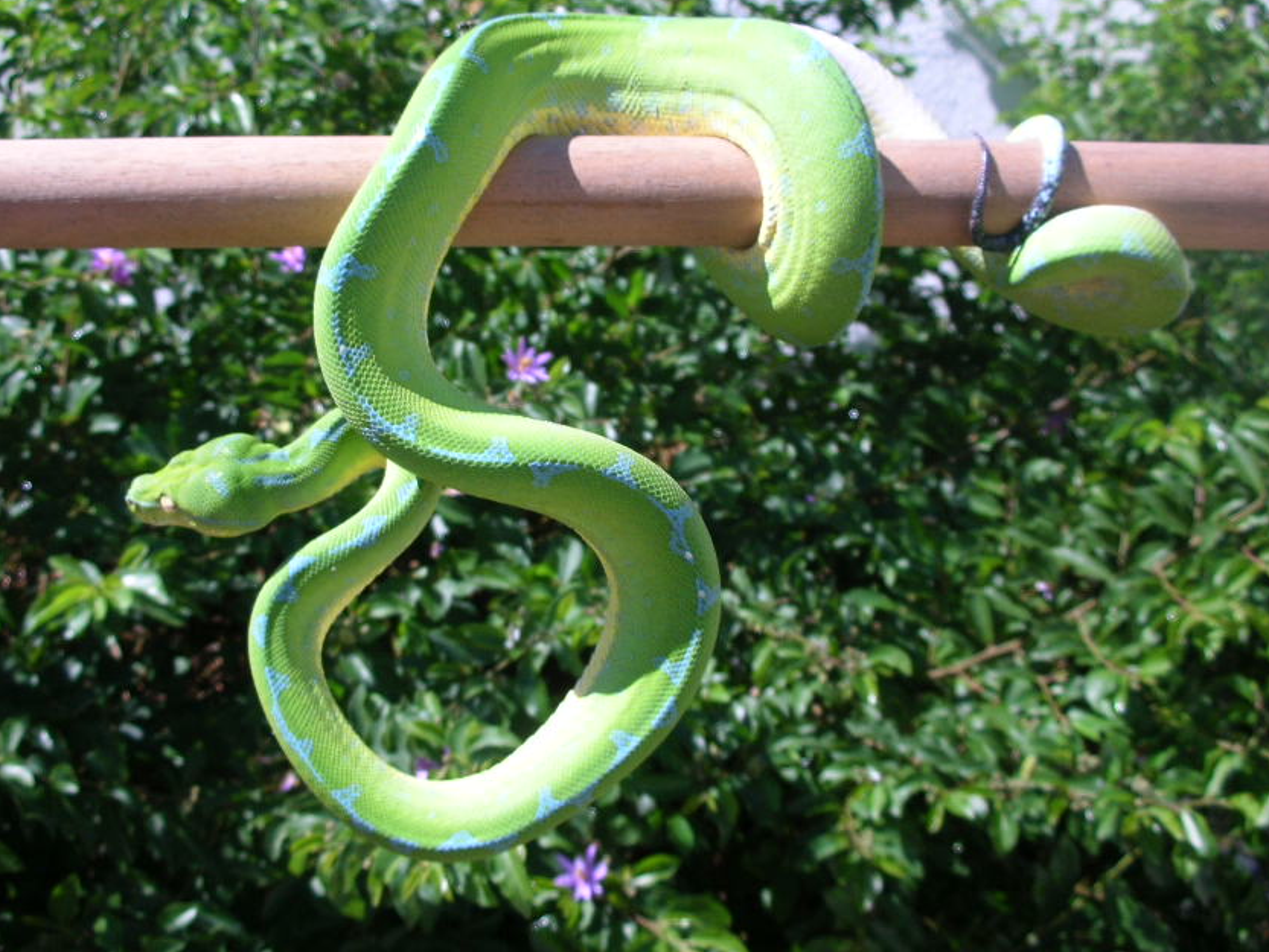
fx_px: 1577
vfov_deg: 33.5
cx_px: 582
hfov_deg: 43.8
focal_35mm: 43
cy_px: 404
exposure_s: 1/51.7
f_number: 8.5
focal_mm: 5.8
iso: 50
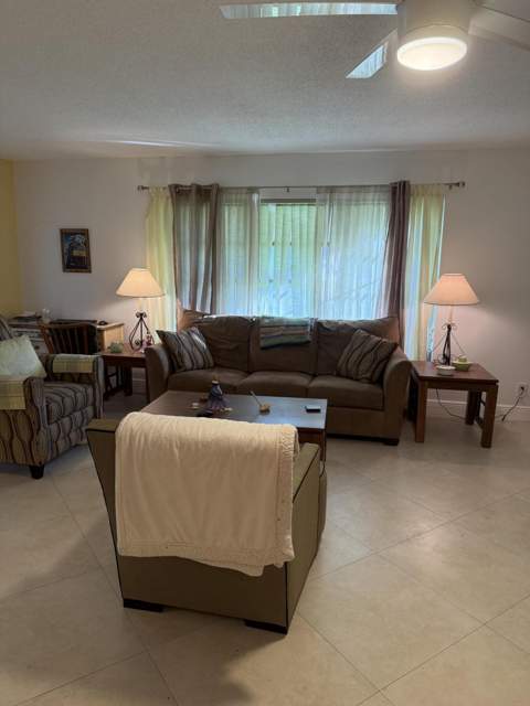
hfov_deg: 56.8
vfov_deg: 71.6
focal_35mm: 24
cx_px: 265
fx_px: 490
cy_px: 353
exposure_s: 1/120
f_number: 1.78
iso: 200
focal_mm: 6.76
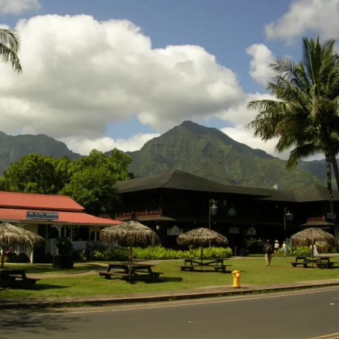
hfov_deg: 37.5
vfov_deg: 37.6
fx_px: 499
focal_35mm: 45
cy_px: 169
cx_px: 154
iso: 50
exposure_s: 1/438
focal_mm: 5.8
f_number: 5.6
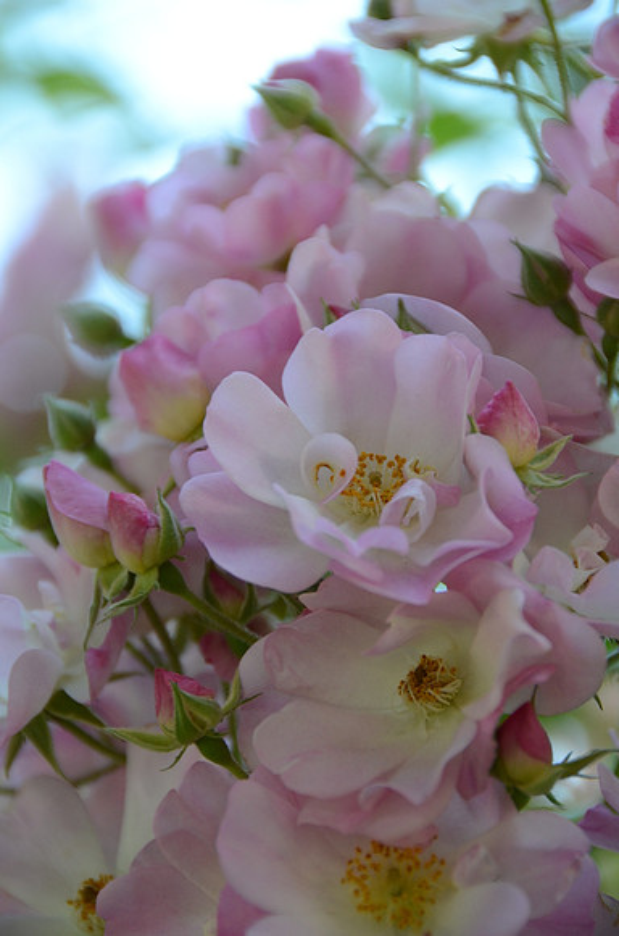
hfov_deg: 4.6
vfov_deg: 6.9
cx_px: 310
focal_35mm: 300
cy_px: 468
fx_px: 7774
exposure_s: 1/125
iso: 400
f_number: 5.6
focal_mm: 200
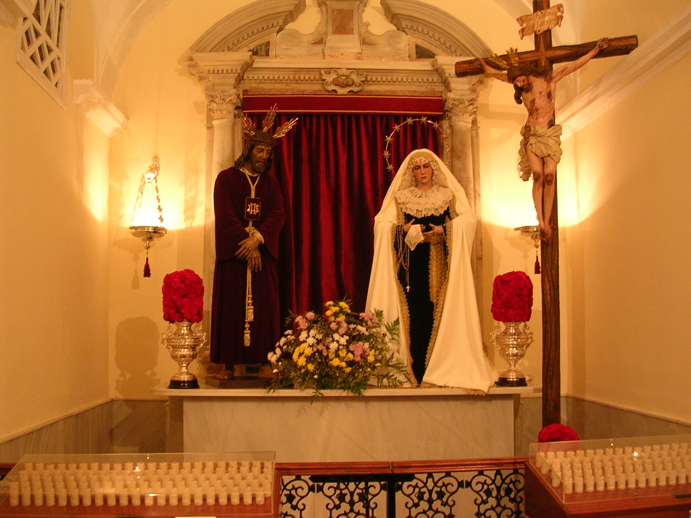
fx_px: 759
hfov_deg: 49.0
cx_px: 346
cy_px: 259
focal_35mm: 38
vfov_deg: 37.7
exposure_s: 1/5.4
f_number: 2.8
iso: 104
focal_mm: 5.8
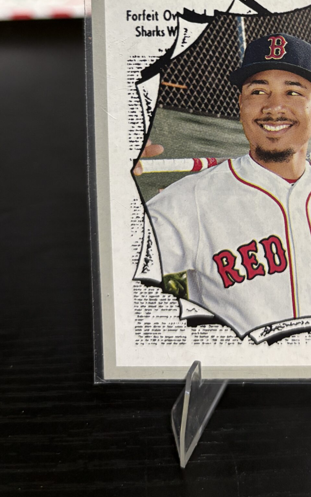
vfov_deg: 41.4
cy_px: 91
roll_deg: +0.4
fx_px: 624
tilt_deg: -28.8
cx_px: 296
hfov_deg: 26.8
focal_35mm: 46
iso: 250
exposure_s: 1/60
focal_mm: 5.96
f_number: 1.6
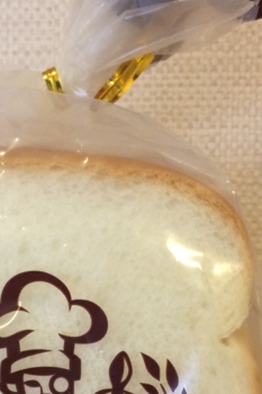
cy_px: 404
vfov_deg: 27.4
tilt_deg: -9.1
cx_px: 37
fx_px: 754
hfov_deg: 19.4
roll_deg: +2.1
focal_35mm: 69
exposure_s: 1/33
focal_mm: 4.15
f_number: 2.2
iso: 200
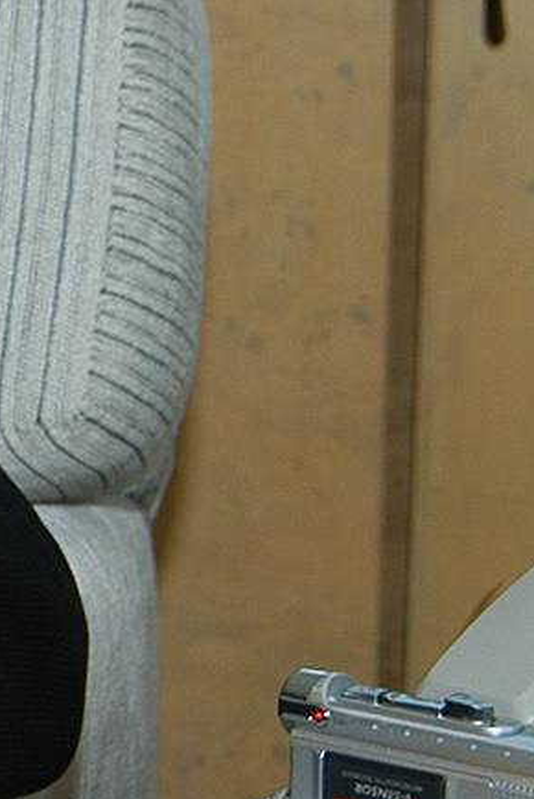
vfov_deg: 12.9
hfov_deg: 7.8
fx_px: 3532
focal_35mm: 159
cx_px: -893
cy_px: 168
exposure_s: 1/50
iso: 250
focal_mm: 26
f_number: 5
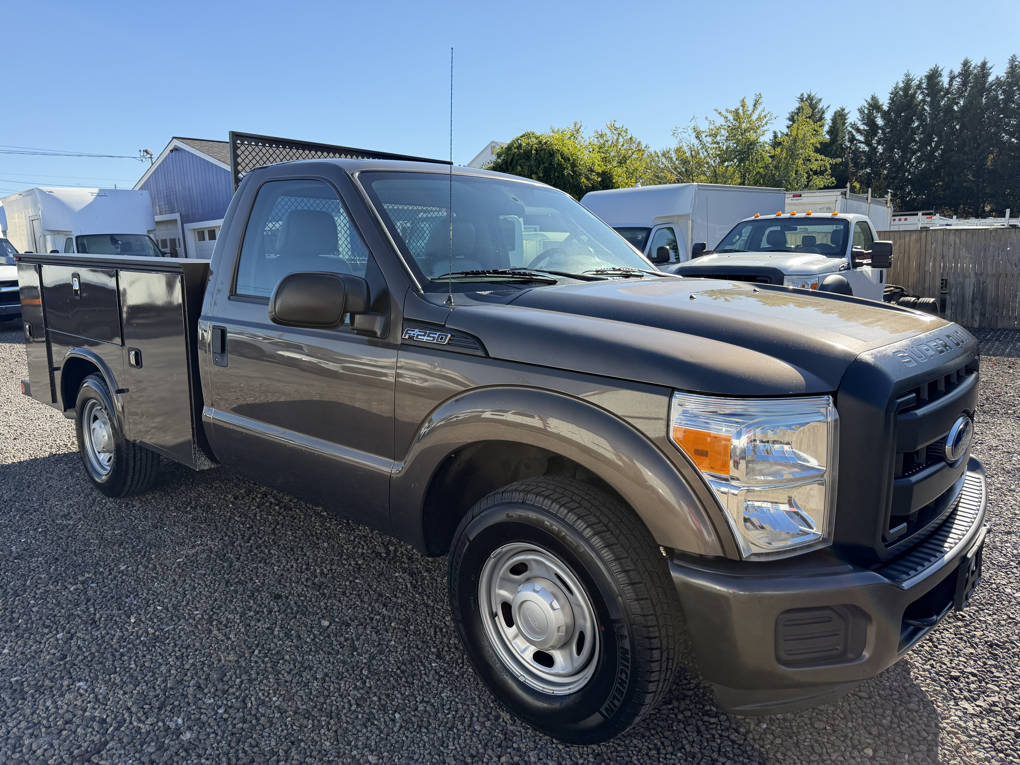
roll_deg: +2.8
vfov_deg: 56.8
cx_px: 510
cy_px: 382
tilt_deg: -10.5
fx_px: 707
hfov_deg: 71.6
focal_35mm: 24
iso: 100
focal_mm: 6.76
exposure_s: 1/2525
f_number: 1.78
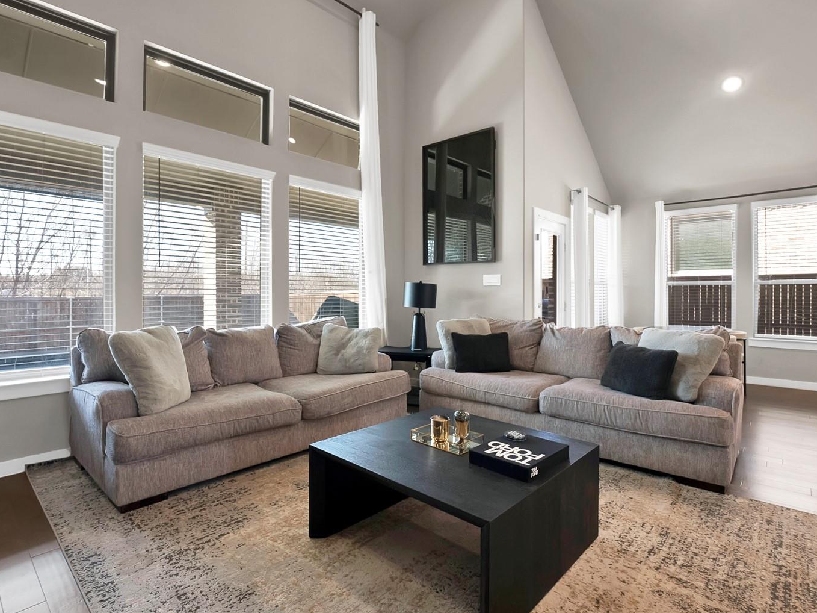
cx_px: 396
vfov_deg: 74.5
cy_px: 276
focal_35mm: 17
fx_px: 401
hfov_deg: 91.0
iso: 640
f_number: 9
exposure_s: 1/10
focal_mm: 12
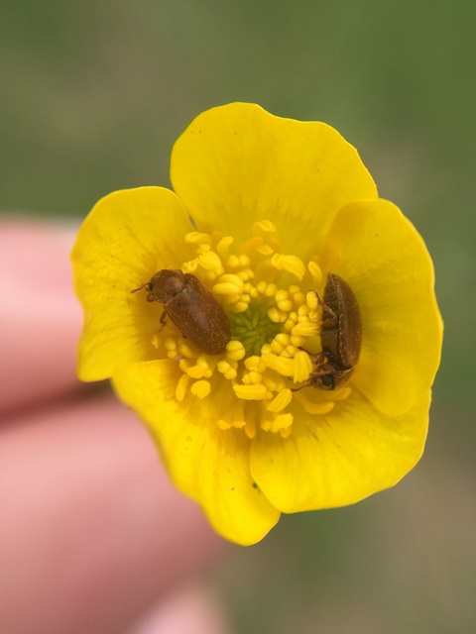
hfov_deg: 48.2
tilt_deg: -57.6
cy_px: 317
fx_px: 532
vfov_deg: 61.7
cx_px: 238
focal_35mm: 29
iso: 25
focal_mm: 4.15
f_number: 2.2
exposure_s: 1/591
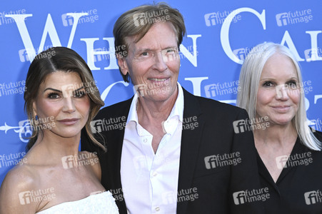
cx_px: 161
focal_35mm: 70
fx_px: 626
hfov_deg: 28.9
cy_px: 107
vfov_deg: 19.4
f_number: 7.1
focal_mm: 70
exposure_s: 1/320
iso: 1250
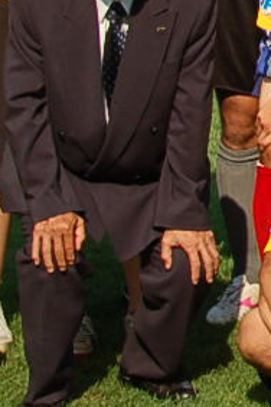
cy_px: -147
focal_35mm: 224
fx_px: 2529
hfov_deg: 5.7
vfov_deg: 9.0
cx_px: 806
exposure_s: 1/400
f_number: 11
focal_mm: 28
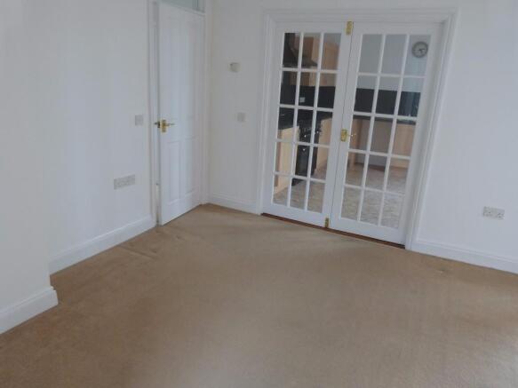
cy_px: 194
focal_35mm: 25
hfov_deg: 69.4
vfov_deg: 54.9
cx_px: 259
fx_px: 374
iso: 250
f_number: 2.8
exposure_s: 1/60
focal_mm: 4.5
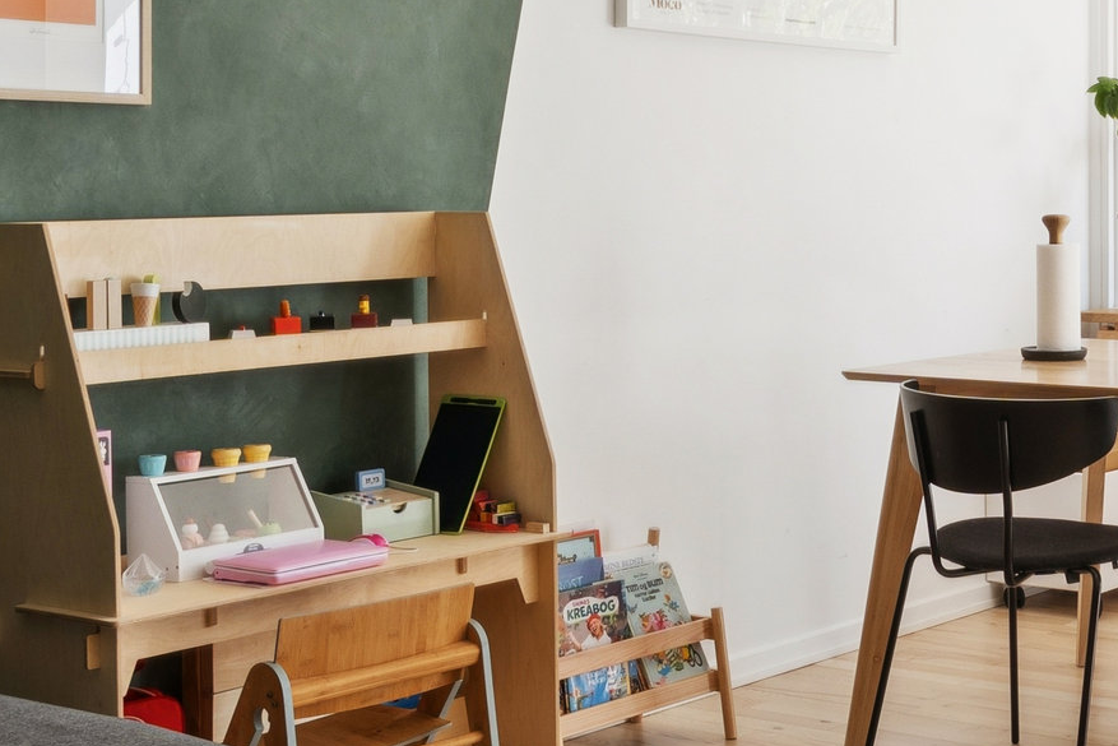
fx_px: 2104
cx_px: 1085
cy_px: 210
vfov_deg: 20.0
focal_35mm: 68
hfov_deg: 28.2
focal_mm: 13.2
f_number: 7.1
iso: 250
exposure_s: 1/60
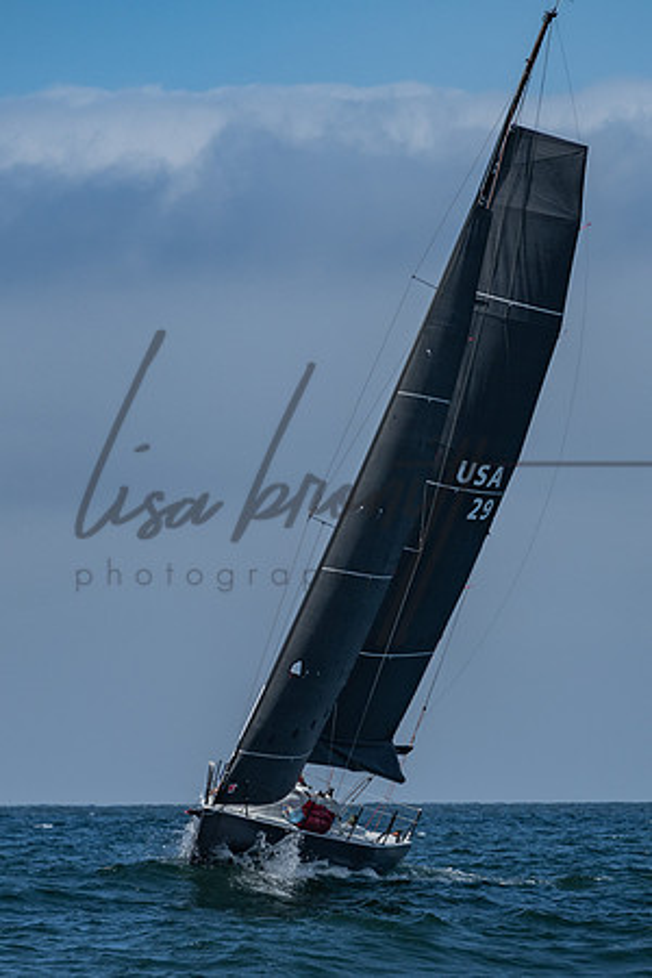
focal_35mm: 395
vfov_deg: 5.2
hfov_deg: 3.5
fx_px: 10740
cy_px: 639
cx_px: 318
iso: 200
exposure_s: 1/2000
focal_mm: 200
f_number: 6.3
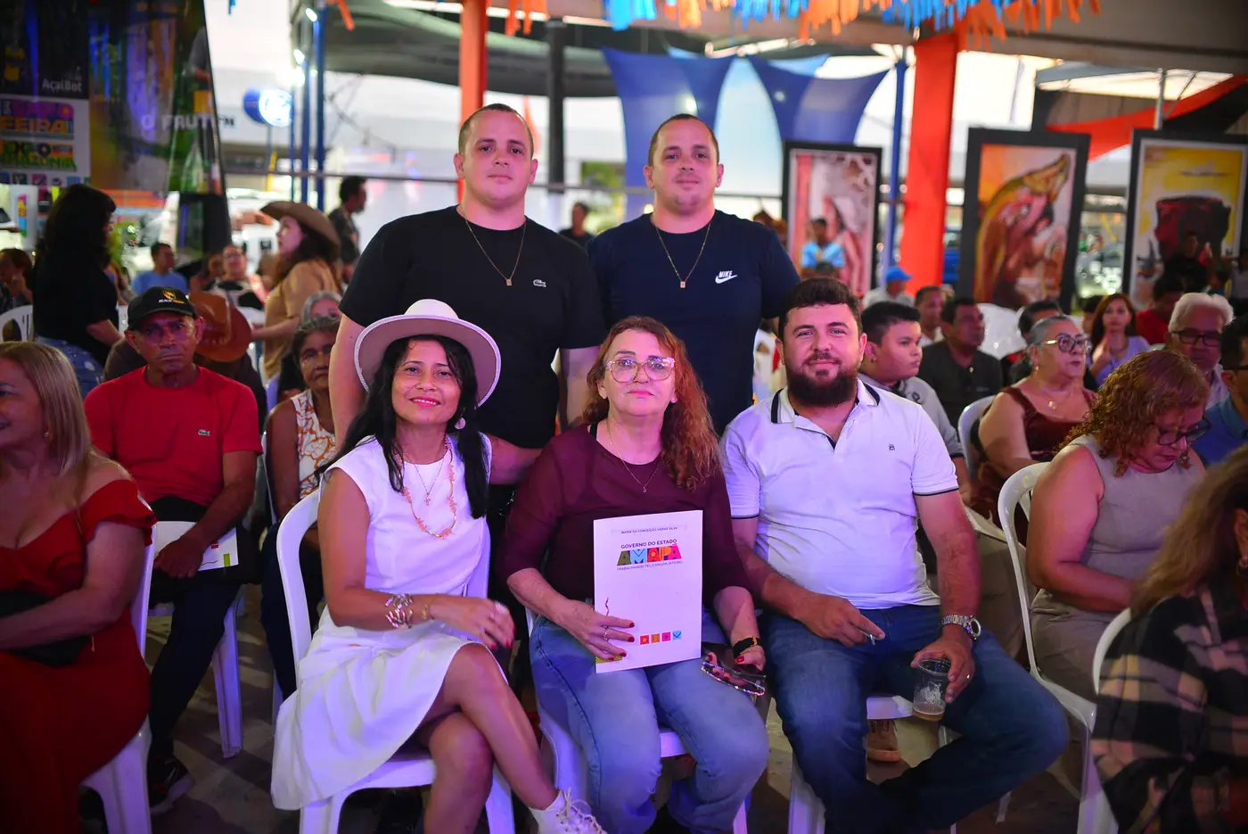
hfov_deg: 54.4
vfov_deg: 37.9
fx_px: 1214
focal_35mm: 35
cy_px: 417
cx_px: 624
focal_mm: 35
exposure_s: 1/90
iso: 800
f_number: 1.8
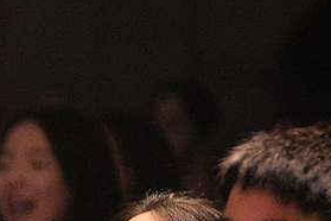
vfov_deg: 1.8
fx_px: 7217
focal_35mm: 785
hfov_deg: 2.6
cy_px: 307
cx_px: -349
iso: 2500
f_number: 2.8
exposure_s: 1/200
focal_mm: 135
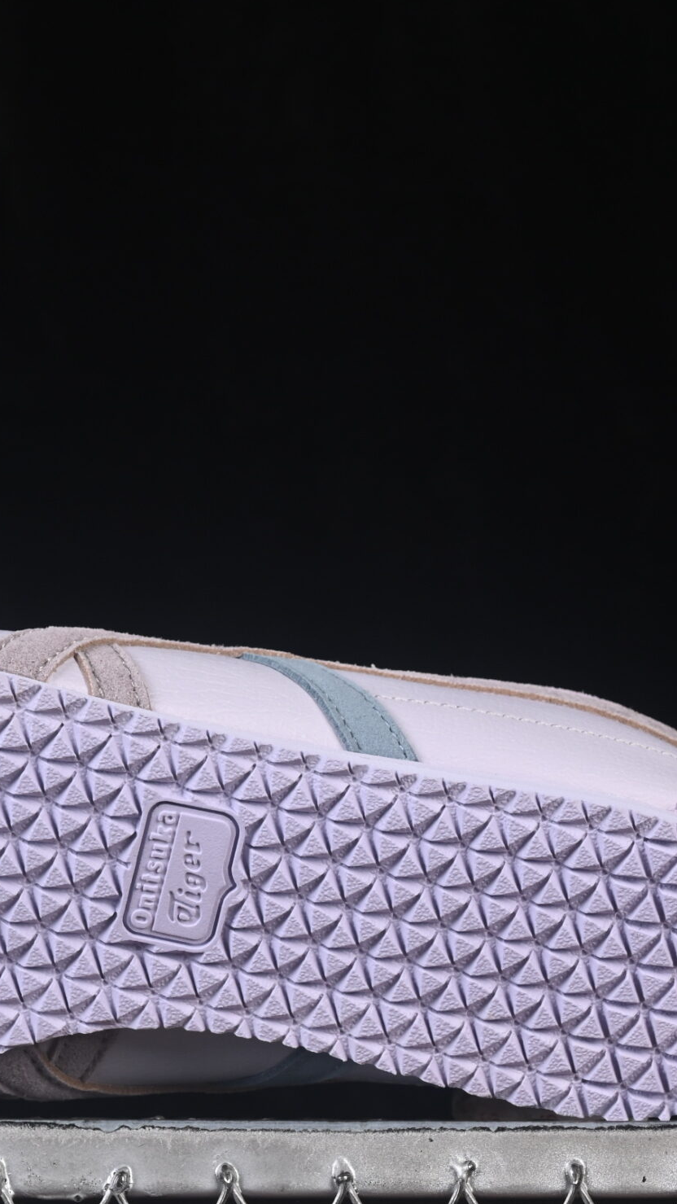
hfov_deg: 8.9
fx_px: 4340
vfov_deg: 15.8
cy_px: 684
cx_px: 132
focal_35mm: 136
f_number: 8
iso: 160
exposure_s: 1/80
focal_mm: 50
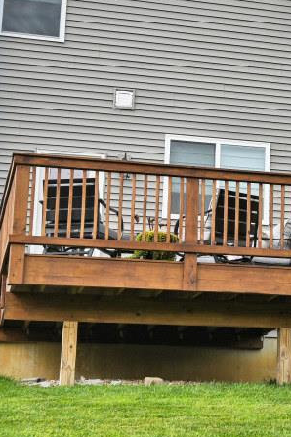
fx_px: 1160
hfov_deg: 13.6
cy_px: 173
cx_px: 418
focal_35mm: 96
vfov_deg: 21.3
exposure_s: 1/250
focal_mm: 28.5
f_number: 5.6
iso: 100
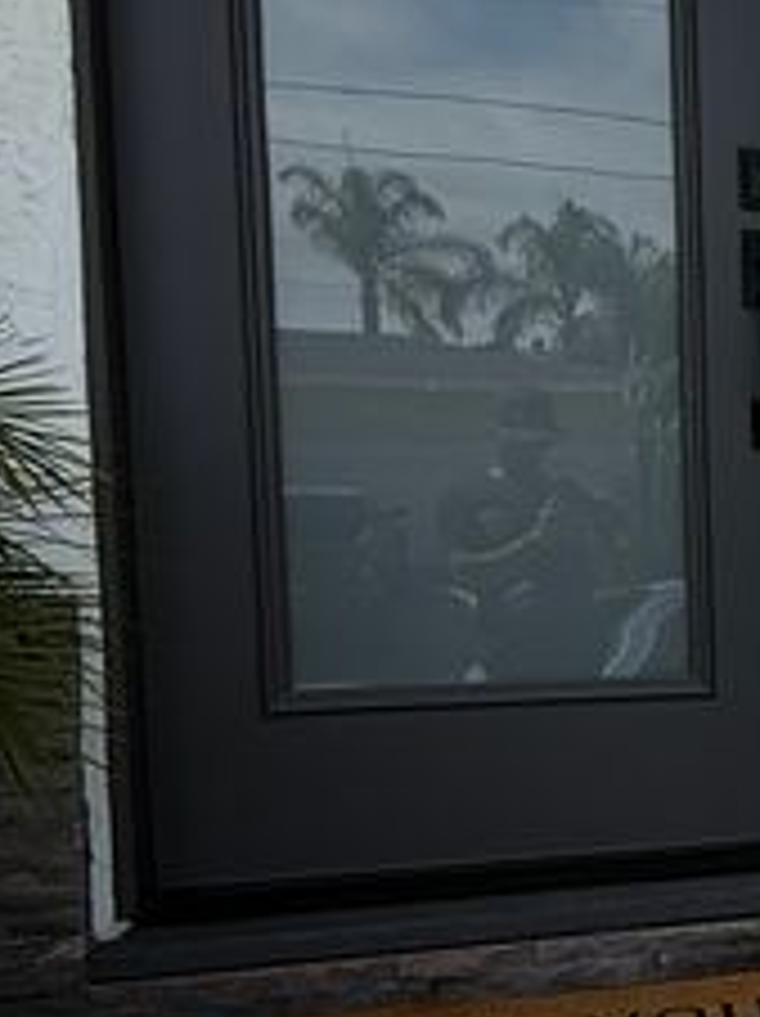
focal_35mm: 62
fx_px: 1818
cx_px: 1453
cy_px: 626
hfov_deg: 17.8
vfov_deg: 31.1
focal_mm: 2.22
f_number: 2.2
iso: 50
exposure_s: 1/1745
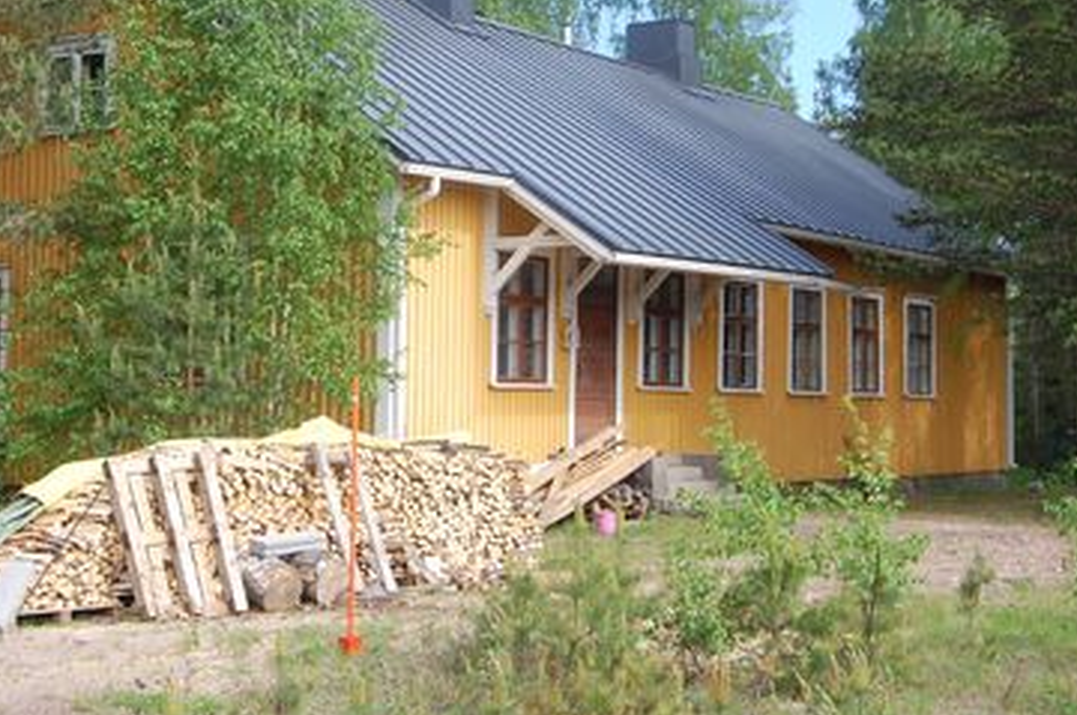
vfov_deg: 21.1
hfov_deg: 31.2
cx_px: 359
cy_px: 238
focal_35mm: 64
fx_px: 1912
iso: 400
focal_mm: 24
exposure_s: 1/640
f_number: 5.6
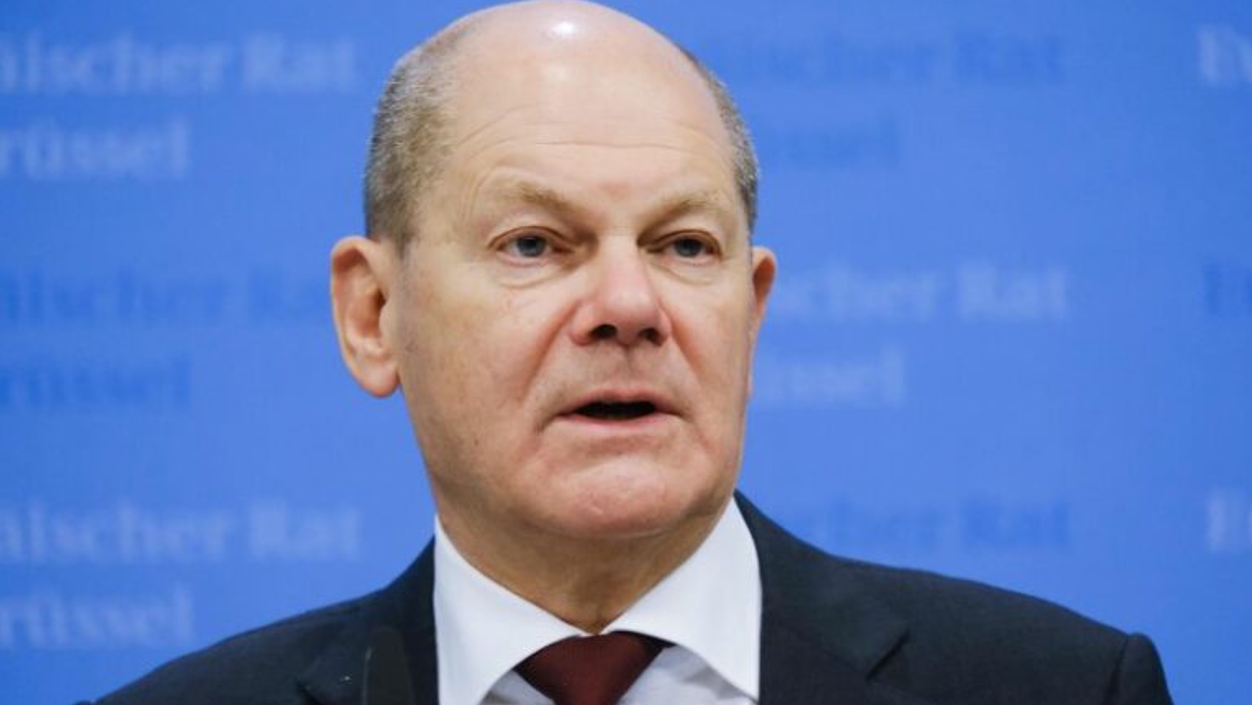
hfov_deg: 6.8
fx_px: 10492
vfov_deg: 3.8
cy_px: 384
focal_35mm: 316
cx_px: 628
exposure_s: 1/200
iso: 3200
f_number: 5.6
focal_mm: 200
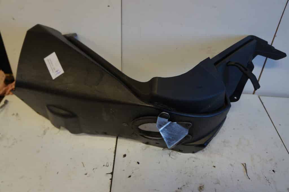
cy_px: 96
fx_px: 217
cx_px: 144
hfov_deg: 67.4
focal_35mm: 27
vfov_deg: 47.9
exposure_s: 1/60
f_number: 3.5
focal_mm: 18
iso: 1000
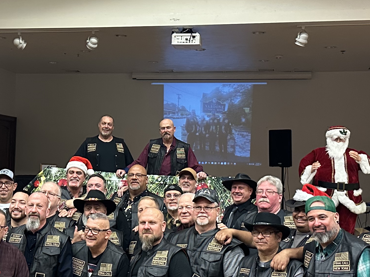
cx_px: 112
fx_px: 684
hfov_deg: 30.0
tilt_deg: +1.9
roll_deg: -2.3
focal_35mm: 64
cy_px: 132
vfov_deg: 22.9
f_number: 1.78
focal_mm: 6.86
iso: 500
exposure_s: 1/60
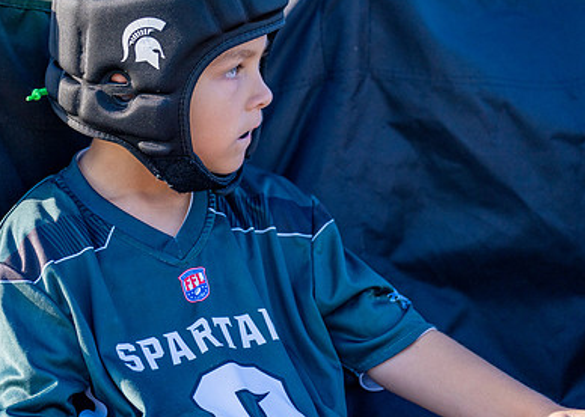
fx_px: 4385
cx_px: 158
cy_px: 142
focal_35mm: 264
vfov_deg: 5.5
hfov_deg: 7.6
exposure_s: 1/1250
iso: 200
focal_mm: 157
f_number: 2.8
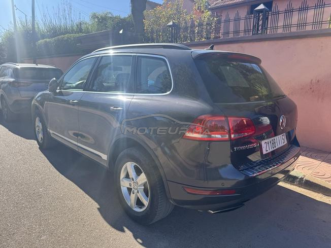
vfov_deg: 56.8
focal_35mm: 24
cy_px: 124
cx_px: 166
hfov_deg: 71.6
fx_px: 229
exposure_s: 1/1395
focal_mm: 6.76
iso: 80
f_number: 1.78
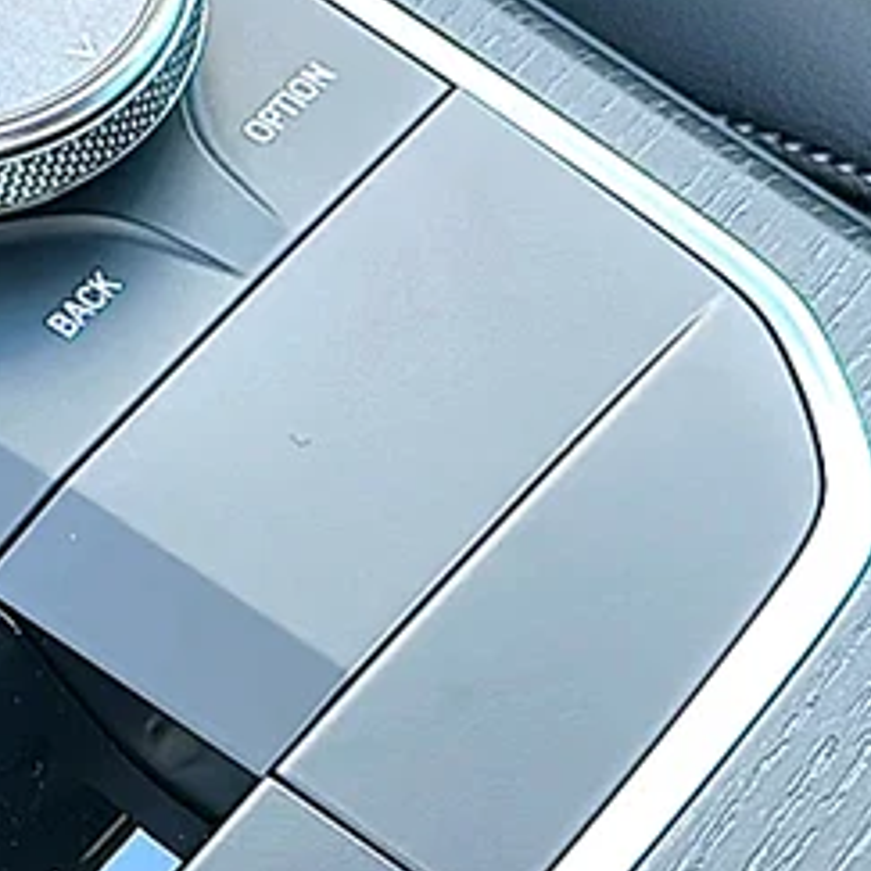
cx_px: -280
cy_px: 443
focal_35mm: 112
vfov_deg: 15.6
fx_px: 3188
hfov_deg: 14.8
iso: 64
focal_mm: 6.86
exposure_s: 1/103
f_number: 1.78
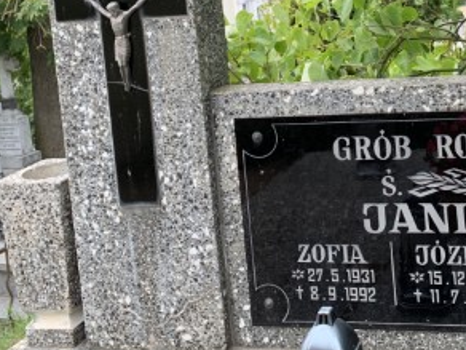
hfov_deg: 32.0
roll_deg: +4.2
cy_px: 6
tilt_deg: -5.8
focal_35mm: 57
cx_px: 429
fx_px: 767
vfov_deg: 24.6
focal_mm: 4.25
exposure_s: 1/209
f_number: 1.8
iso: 25
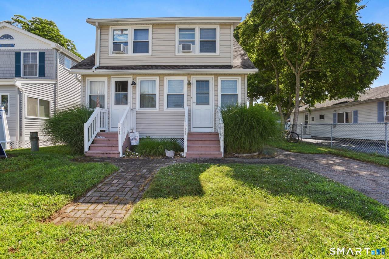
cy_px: 130
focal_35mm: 17
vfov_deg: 70.4
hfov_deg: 93.3
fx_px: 184
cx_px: 194
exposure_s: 1/320
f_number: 11
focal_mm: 17
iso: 400
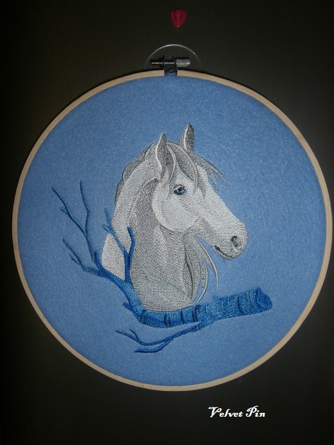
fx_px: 309
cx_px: 167
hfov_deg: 56.8
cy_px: 222
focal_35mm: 24
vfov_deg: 71.6
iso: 200
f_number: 3
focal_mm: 4.2
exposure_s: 1/30
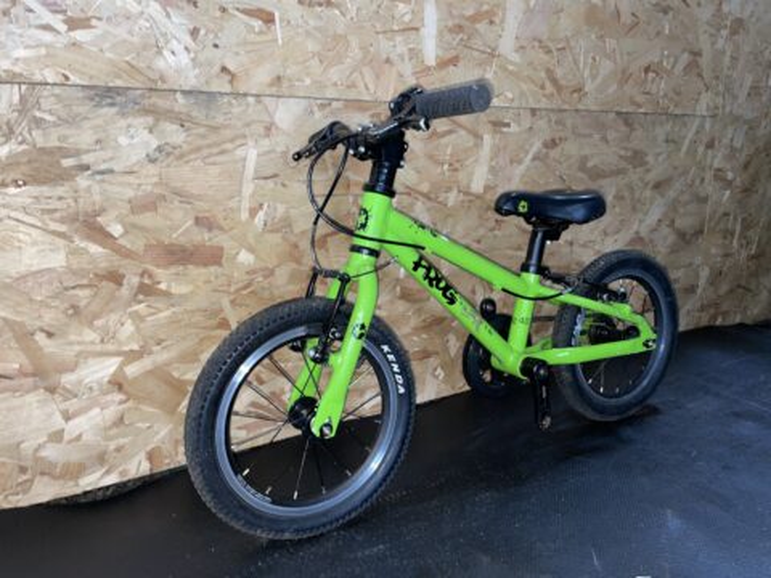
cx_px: 386
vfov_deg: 53.1
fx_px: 579
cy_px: 289
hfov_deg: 67.3
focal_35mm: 26
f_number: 1.6
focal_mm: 4.2
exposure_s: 1/17
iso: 40
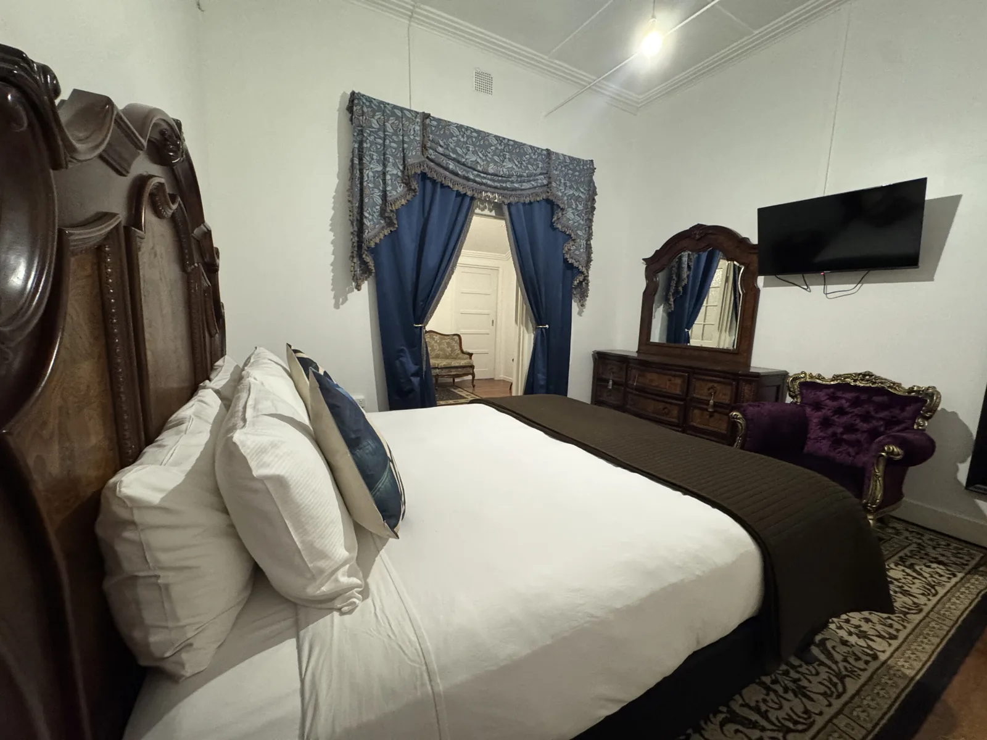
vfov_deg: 85.7
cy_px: 370
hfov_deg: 102.1
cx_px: 494
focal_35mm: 14
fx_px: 399
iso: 640
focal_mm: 2.22
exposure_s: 1/50
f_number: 2.2
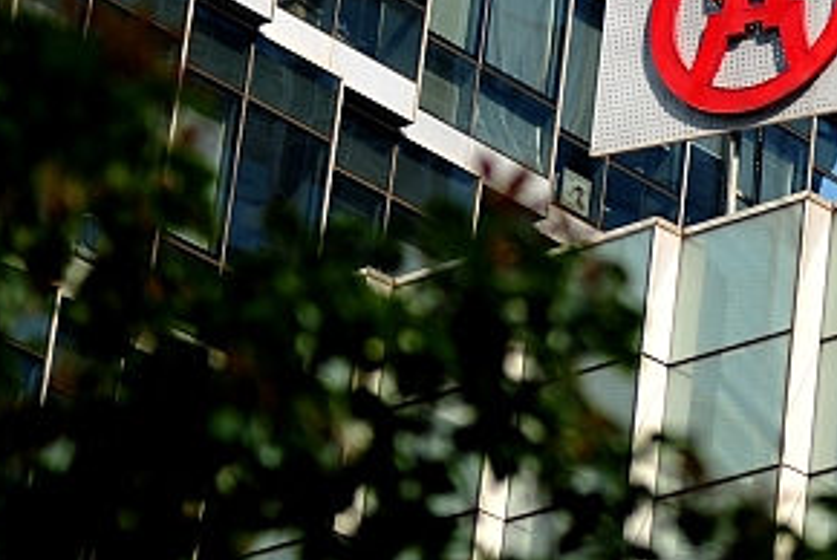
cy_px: 29
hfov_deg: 8.2
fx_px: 5748
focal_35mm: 247
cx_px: 999
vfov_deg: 5.6
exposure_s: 1/1000
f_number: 2.8
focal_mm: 70
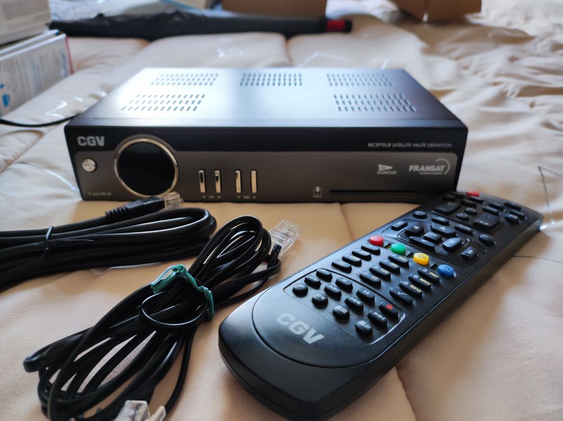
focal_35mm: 25
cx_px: 282
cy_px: 210
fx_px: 406
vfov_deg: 54.8
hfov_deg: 69.4
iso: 243
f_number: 1.79
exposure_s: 1/33
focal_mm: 4.7
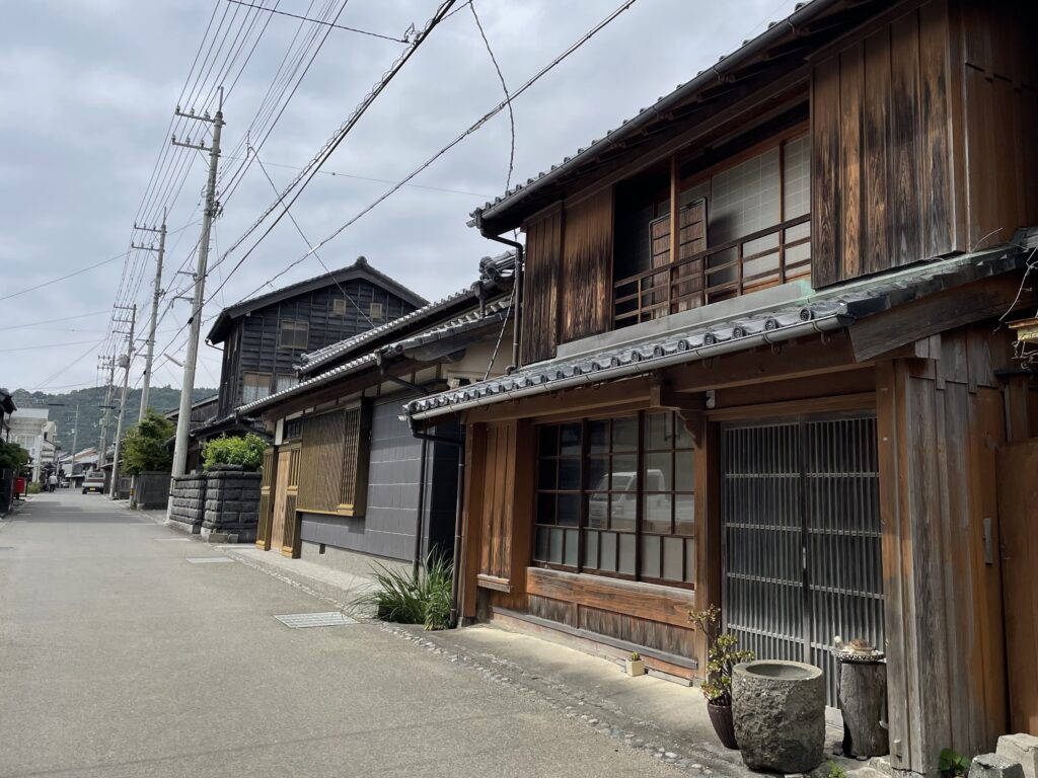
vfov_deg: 53.1
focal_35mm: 26
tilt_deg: +10.8
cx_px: 519
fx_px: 780
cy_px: 389
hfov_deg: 67.3
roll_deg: -0.9
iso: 32
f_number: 1.6
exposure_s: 1/5051
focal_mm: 4.2
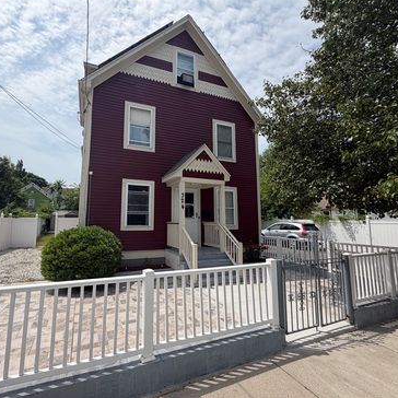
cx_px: 175
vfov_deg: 84.0
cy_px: 194
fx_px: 221
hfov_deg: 83.6
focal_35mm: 17
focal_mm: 2.22
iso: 20
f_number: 2.2
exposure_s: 1/1431
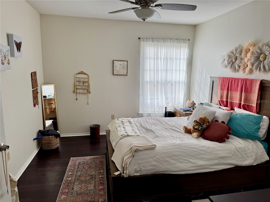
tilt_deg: -10.5
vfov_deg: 56.8
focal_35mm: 24
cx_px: 135
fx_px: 187
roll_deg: -1.3
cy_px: 101
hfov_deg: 71.6
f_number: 1.78
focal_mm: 6.76
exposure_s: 1/154
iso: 64
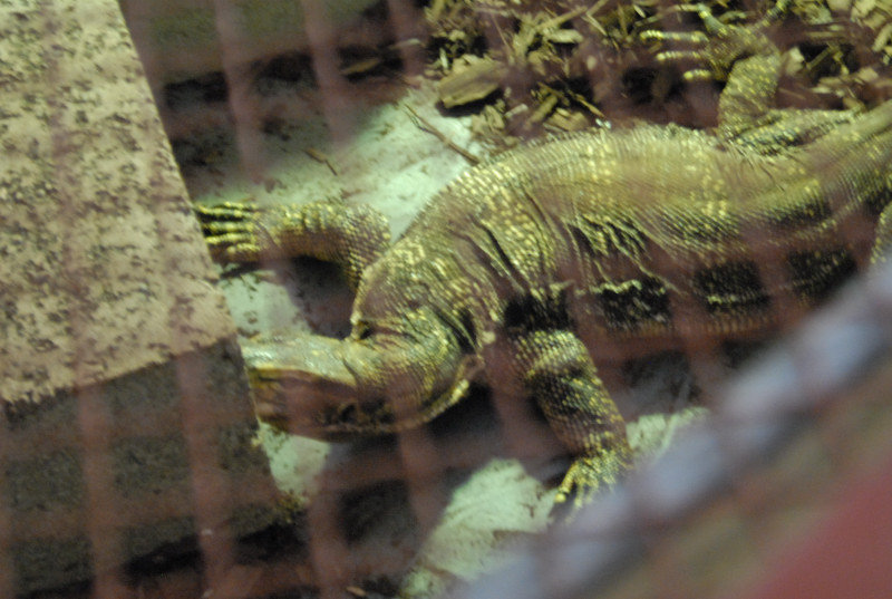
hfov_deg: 25.9
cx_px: 446
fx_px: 1937
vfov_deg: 17.6
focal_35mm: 78
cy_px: 300
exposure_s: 1/40
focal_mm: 52
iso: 1600
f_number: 3.2
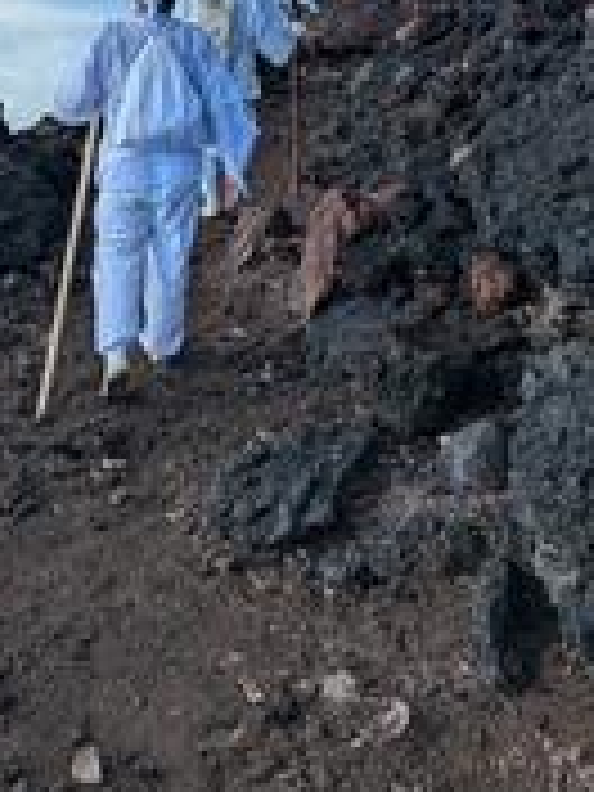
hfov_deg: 27.4
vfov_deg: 34.9
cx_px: 50
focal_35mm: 51
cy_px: 50
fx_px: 1167
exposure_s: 1/1869
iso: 45
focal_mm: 5.43
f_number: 1.89
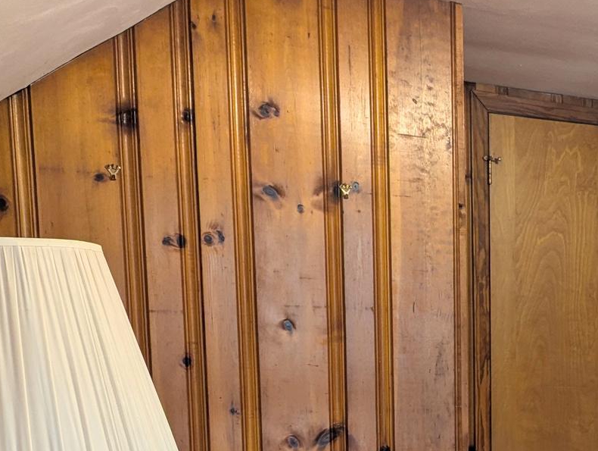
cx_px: 743
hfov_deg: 27.0
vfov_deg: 22.5
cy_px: 488
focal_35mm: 62
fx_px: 1073
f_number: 1.85
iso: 111
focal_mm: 6.81
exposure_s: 1/24
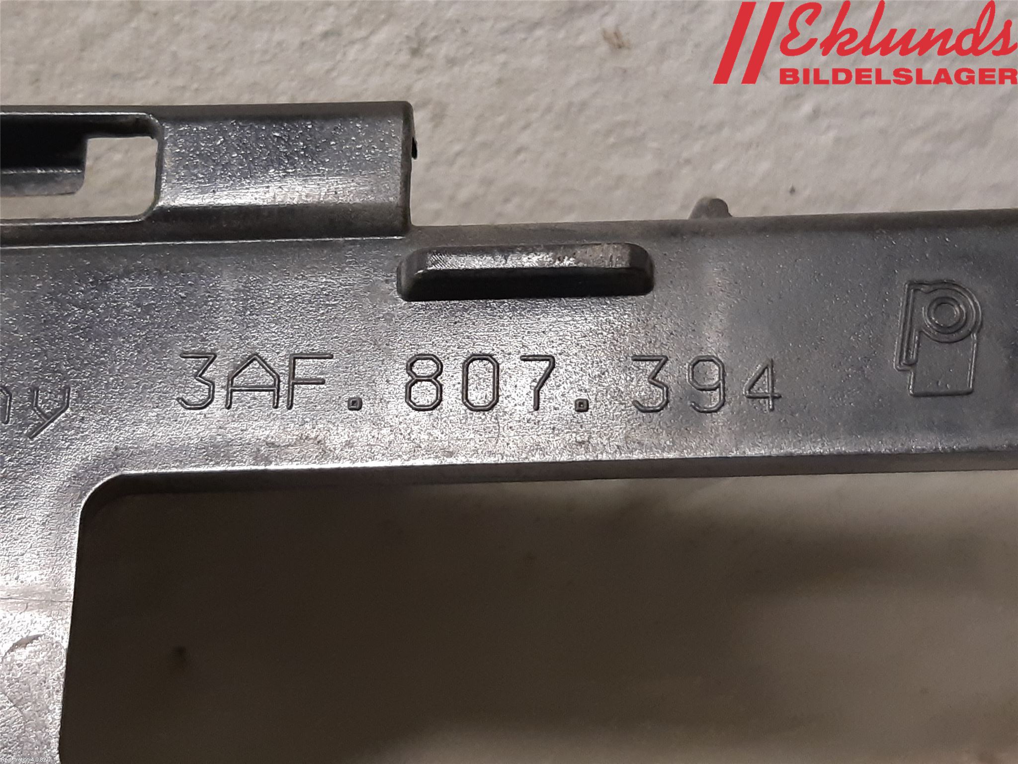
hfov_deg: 67.3
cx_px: 509
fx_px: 765
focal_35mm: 26
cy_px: 382
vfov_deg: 53.1
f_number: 1.7
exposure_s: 1/50
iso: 200
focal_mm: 3.93
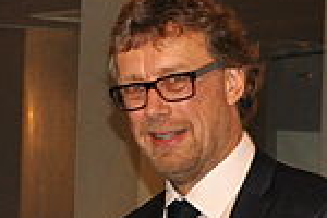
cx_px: -78
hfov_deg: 6.3
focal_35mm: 324
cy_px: 351
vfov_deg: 4.2
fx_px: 2943
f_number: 5
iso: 800
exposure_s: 1/60
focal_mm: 50
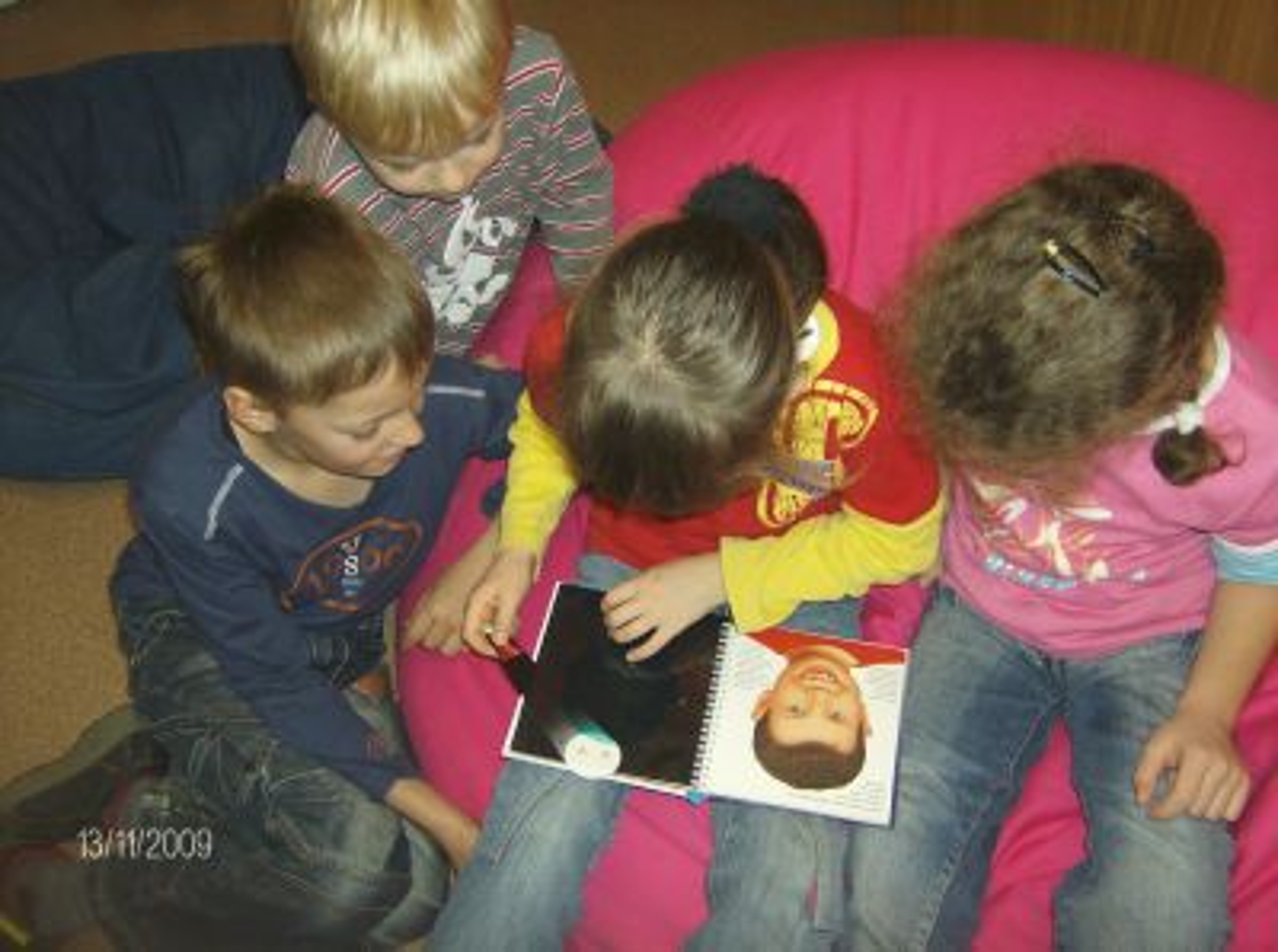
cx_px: 639
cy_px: 476
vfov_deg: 39.5
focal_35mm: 36
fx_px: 1326
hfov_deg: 51.5
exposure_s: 1/60
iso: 200
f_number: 2.8
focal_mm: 6
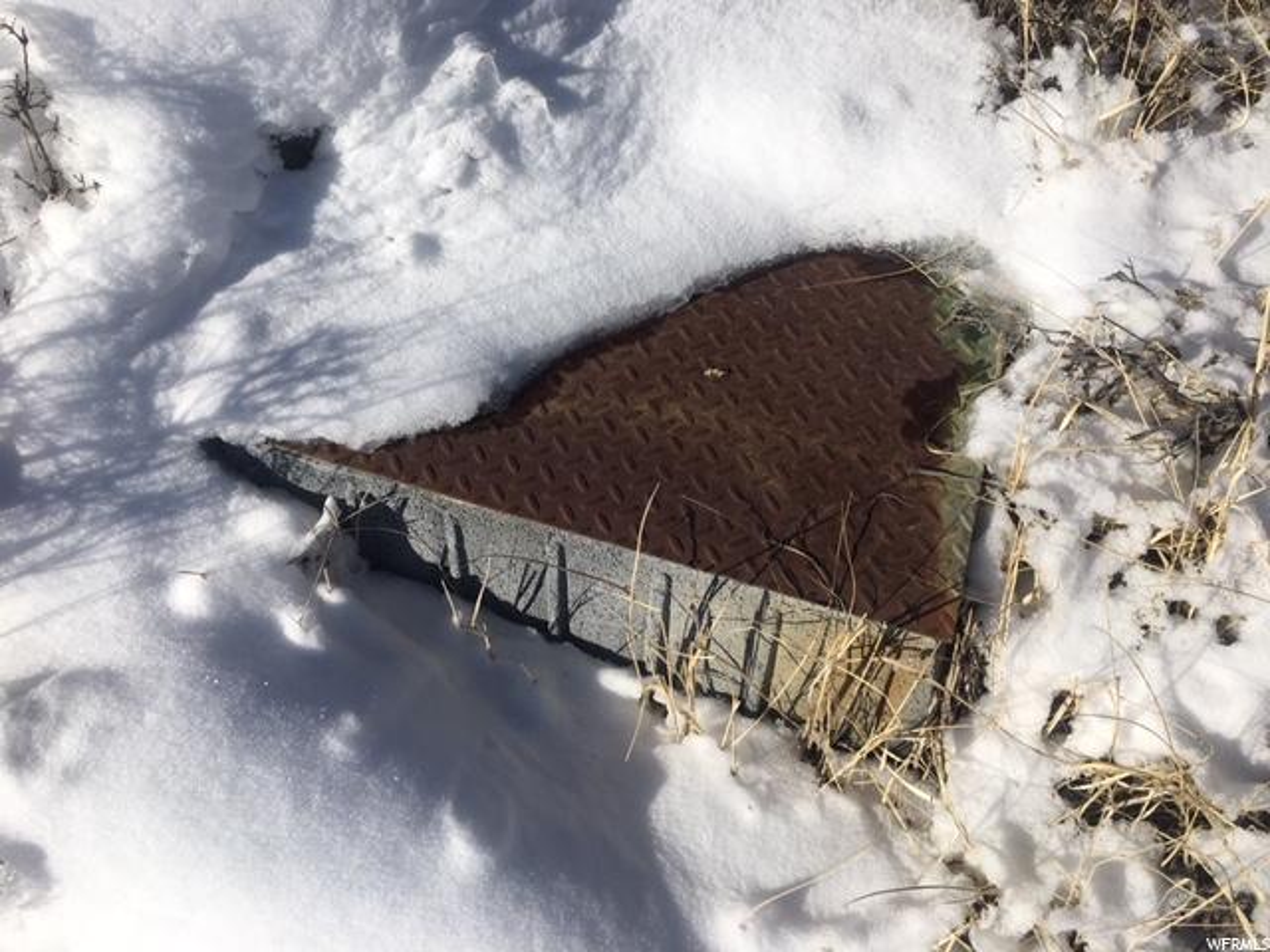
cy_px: 476
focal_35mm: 29
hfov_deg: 61.7
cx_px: 635
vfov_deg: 48.2
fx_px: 1064
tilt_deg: -51.9
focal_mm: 4.15
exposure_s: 1/4049
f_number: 2.2
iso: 25
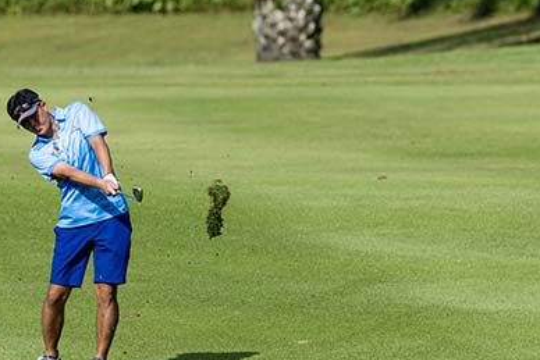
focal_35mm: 989
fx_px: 14840
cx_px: 142
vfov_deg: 1.4
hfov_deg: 2.1
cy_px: 82
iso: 80
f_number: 5.6
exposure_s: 1/800
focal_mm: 400
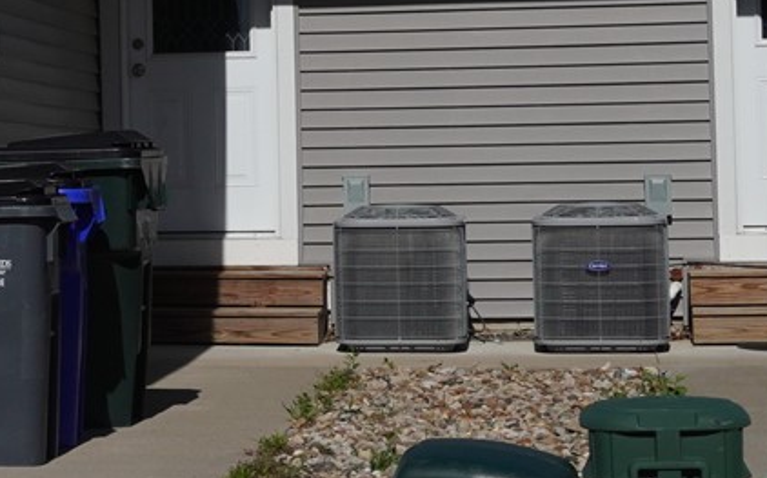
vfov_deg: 8.1
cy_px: 1
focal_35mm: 160
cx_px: -312
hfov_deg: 12.6
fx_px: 3342
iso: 200
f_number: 5.6
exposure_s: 1/4000
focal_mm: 26
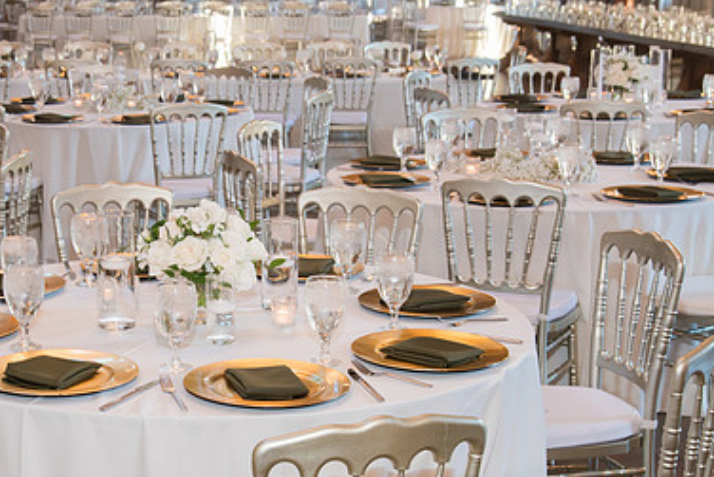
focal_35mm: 75
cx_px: 194
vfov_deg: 18.2
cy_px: 271
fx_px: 1488
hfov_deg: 26.7
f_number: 5.6
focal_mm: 48
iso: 1250
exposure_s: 1/30
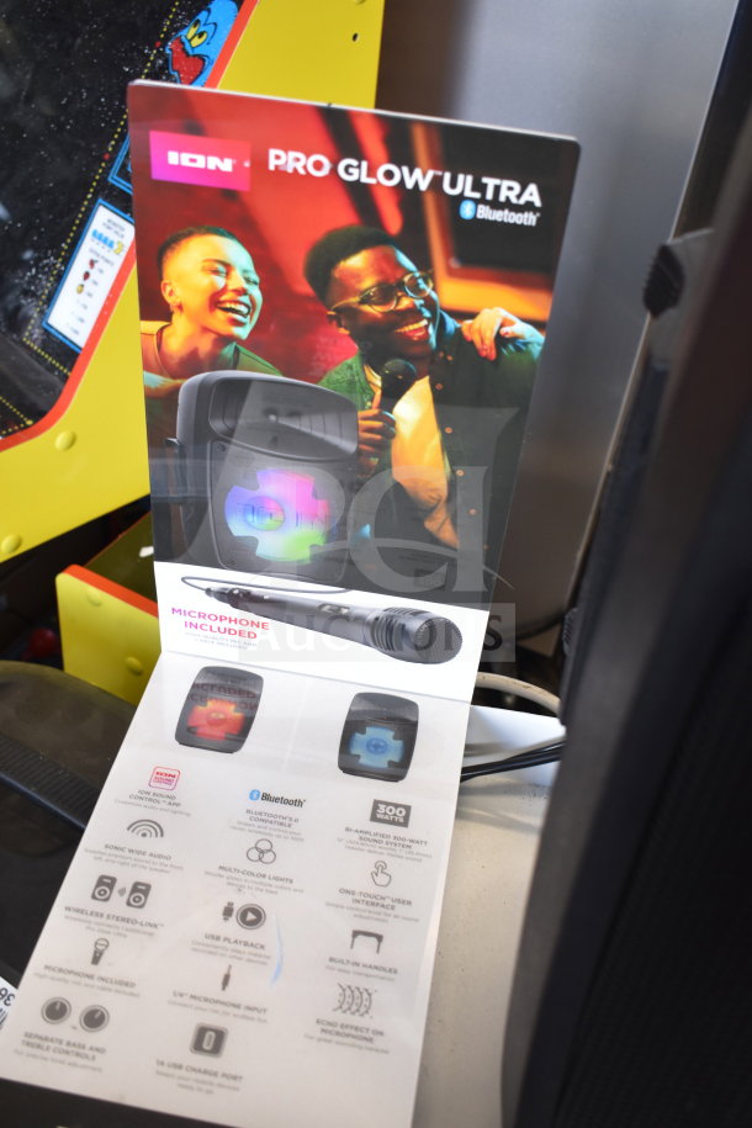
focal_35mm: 38
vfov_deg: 51.3
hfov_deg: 35.5
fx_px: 1175
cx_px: 376
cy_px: 564
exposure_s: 1/40
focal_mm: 25
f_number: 4
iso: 560
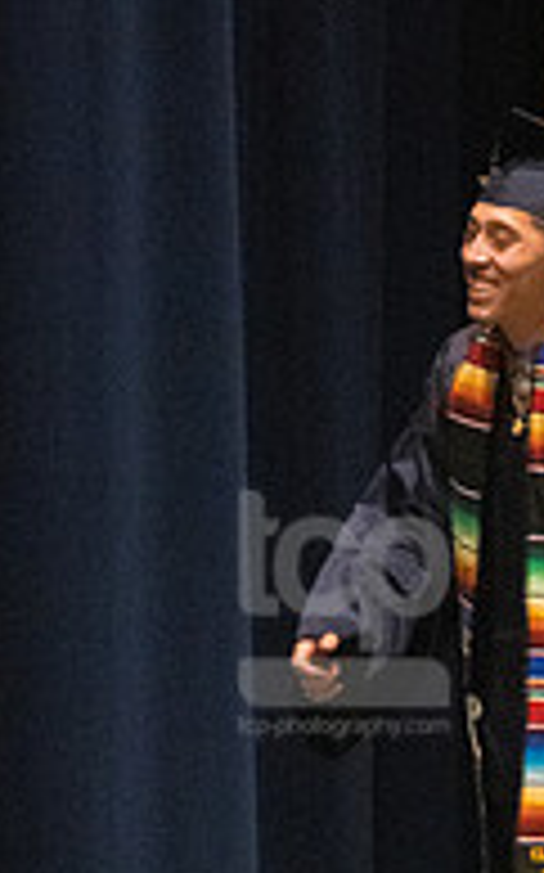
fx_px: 14705
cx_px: 344
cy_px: 612
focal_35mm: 619
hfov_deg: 2.1
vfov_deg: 3.4
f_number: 4.5
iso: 8000
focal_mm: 175
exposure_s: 1/250
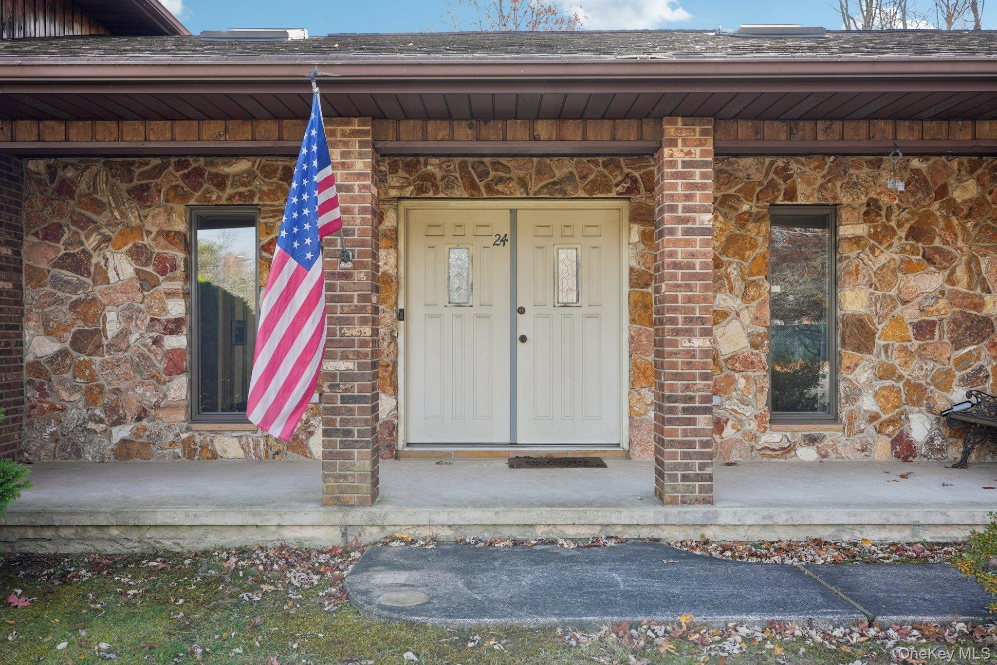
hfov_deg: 63.7
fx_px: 803
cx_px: 498
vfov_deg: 45.0
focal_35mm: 29
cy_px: 332
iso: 100
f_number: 9
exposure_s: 1/30
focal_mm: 29
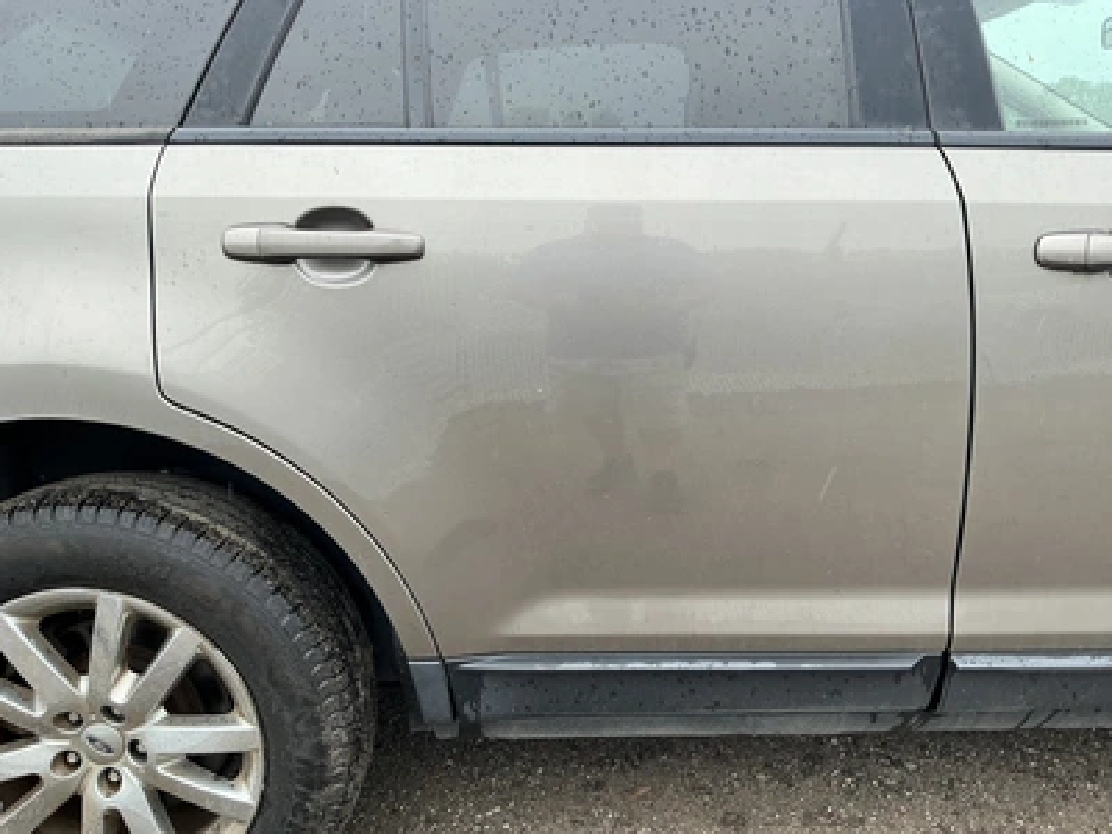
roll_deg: +1.1
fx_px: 899
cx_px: 556
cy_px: 417
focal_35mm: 28
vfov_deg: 49.7
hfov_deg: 63.4
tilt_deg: -12.3
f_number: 1.8
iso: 25
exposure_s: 1/342
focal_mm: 3
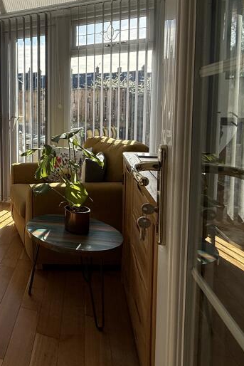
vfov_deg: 62.6
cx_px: -55
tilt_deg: -4.0
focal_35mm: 29
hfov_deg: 34.9
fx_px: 295
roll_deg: +2.3
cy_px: 134
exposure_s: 1/799
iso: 64
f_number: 2.2
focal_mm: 2.22
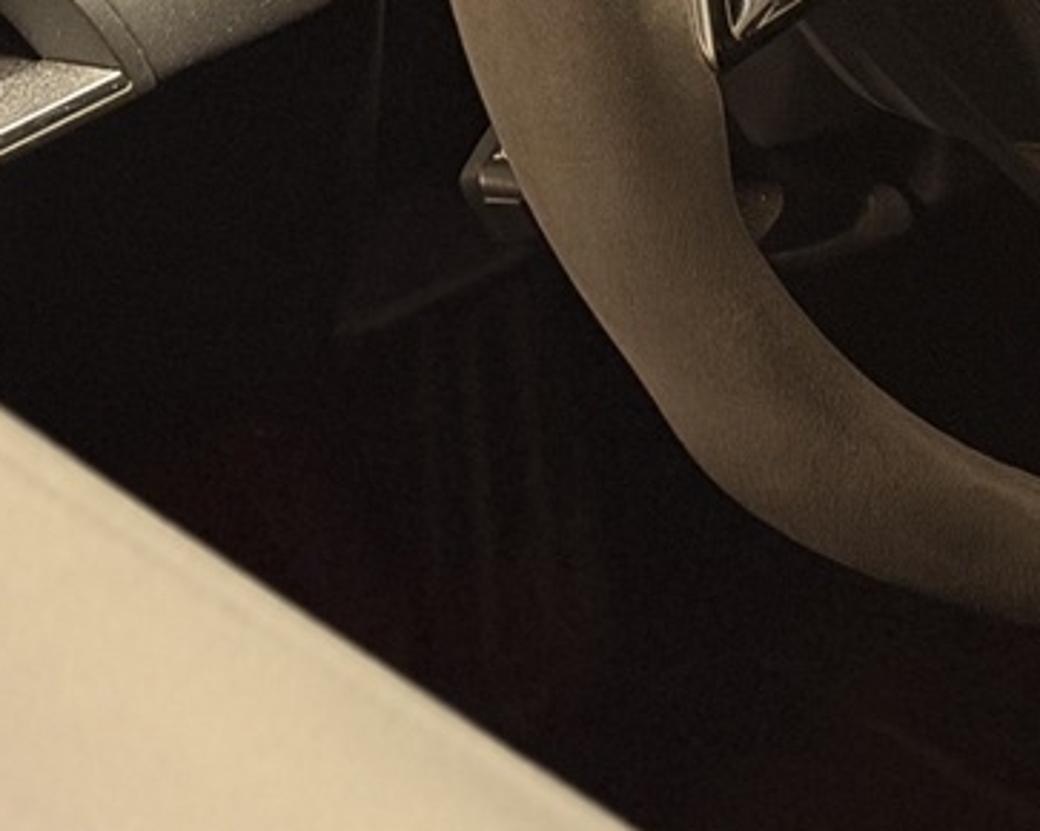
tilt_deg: -30.7
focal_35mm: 186
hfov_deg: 9.8
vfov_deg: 8.3
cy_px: 37
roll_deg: -1.4
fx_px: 5722
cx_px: 1931
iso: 400
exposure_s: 1/33
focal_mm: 6.76
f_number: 1.78
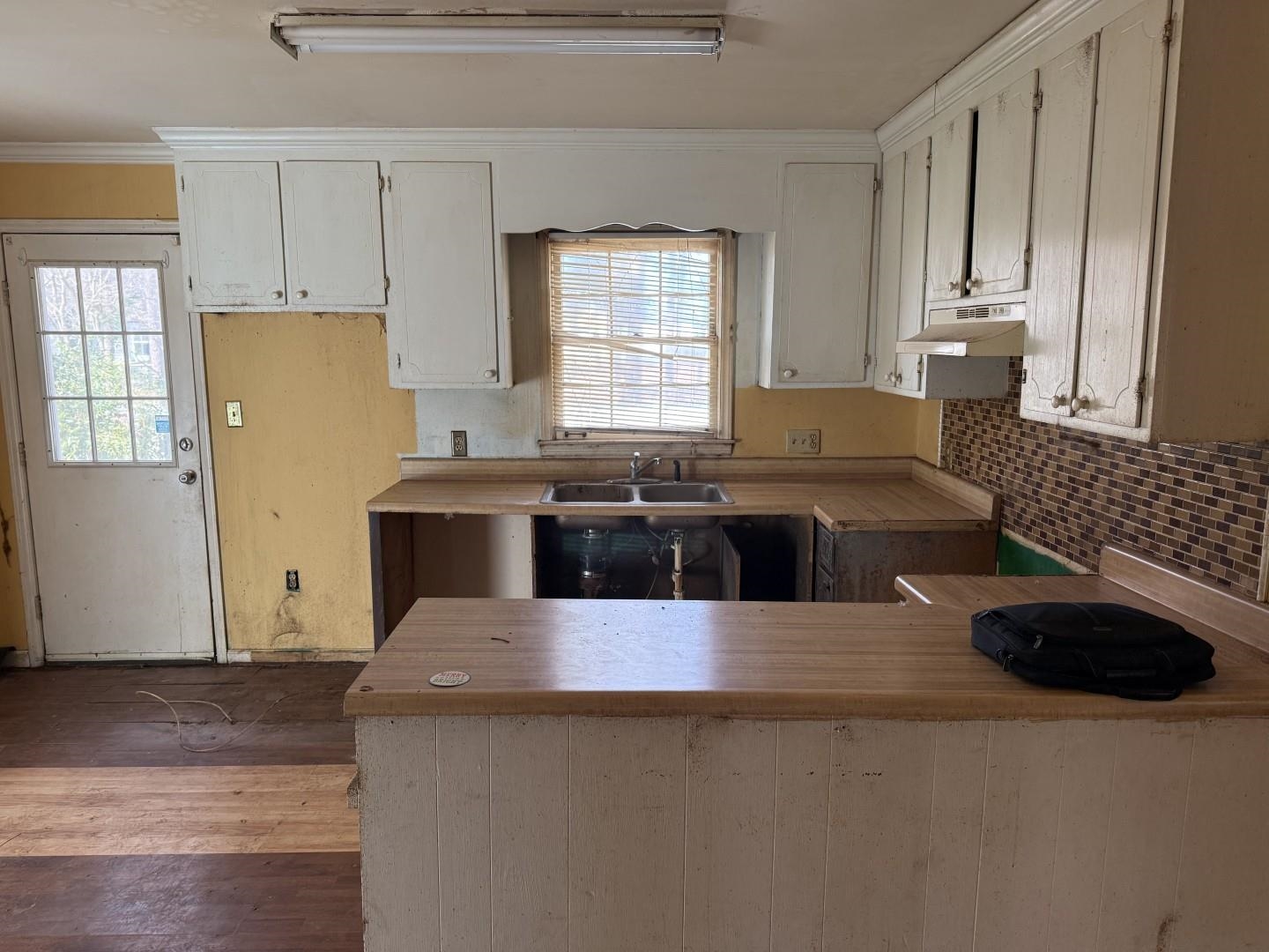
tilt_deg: -10.4
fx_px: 880
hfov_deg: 71.6
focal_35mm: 24
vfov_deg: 56.8
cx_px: 634
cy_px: 476
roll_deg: -0.2
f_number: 1.78
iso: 200
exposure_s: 1/104
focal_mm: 6.76
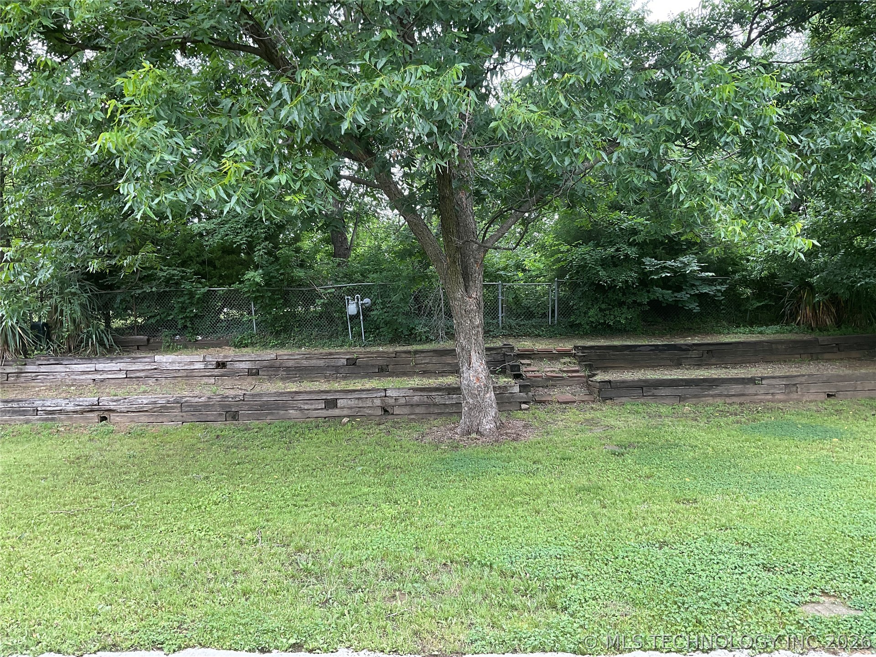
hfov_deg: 61.7
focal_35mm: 29
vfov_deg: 48.2
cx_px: 438
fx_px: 734
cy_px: 328
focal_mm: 3
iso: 32
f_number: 1.8
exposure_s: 1/122
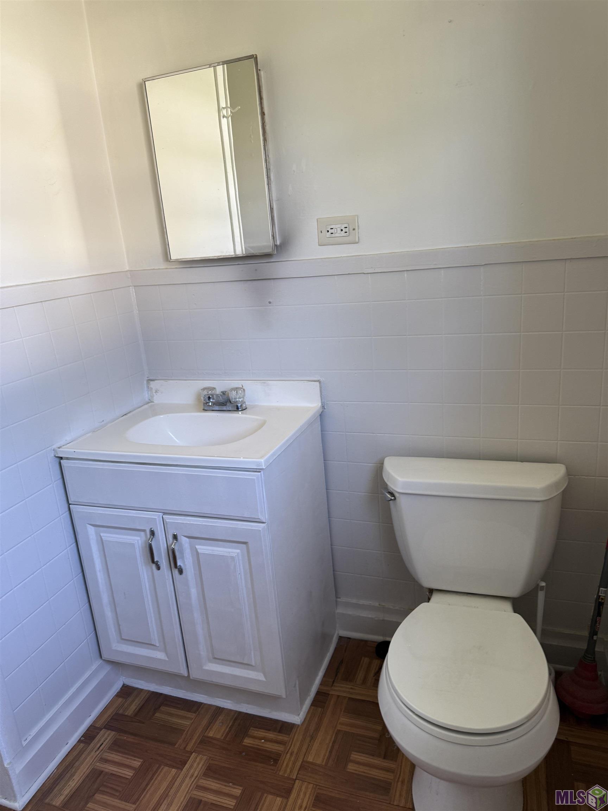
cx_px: 304
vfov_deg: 71.6
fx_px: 562
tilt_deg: -18.0
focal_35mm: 24
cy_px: 406
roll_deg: +4.8
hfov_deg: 56.8
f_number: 1.78
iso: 125
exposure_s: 1/121
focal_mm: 6.76
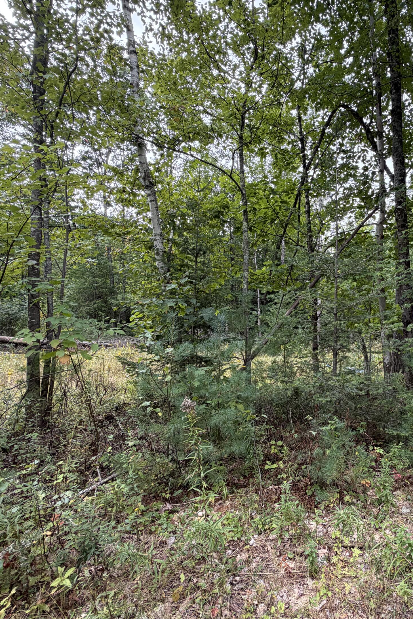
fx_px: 344
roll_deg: -1.0
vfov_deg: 84.0
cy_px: 310
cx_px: 319
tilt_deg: +3.7
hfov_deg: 58.1
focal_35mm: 20
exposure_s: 1/161
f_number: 2.2
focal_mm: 2.22
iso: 50
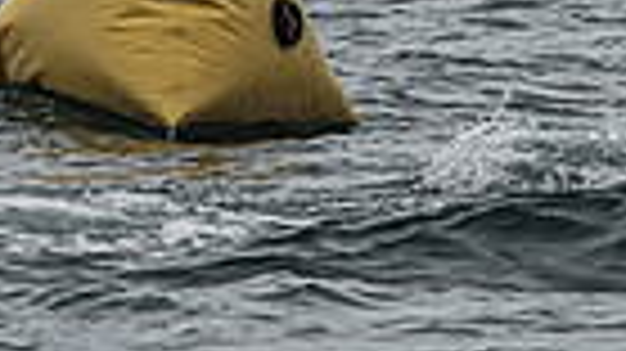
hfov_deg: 2.0
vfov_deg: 1.1
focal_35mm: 1084
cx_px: 1003
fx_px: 17983
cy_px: -297
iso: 400
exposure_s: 1/4000
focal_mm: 200
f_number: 8
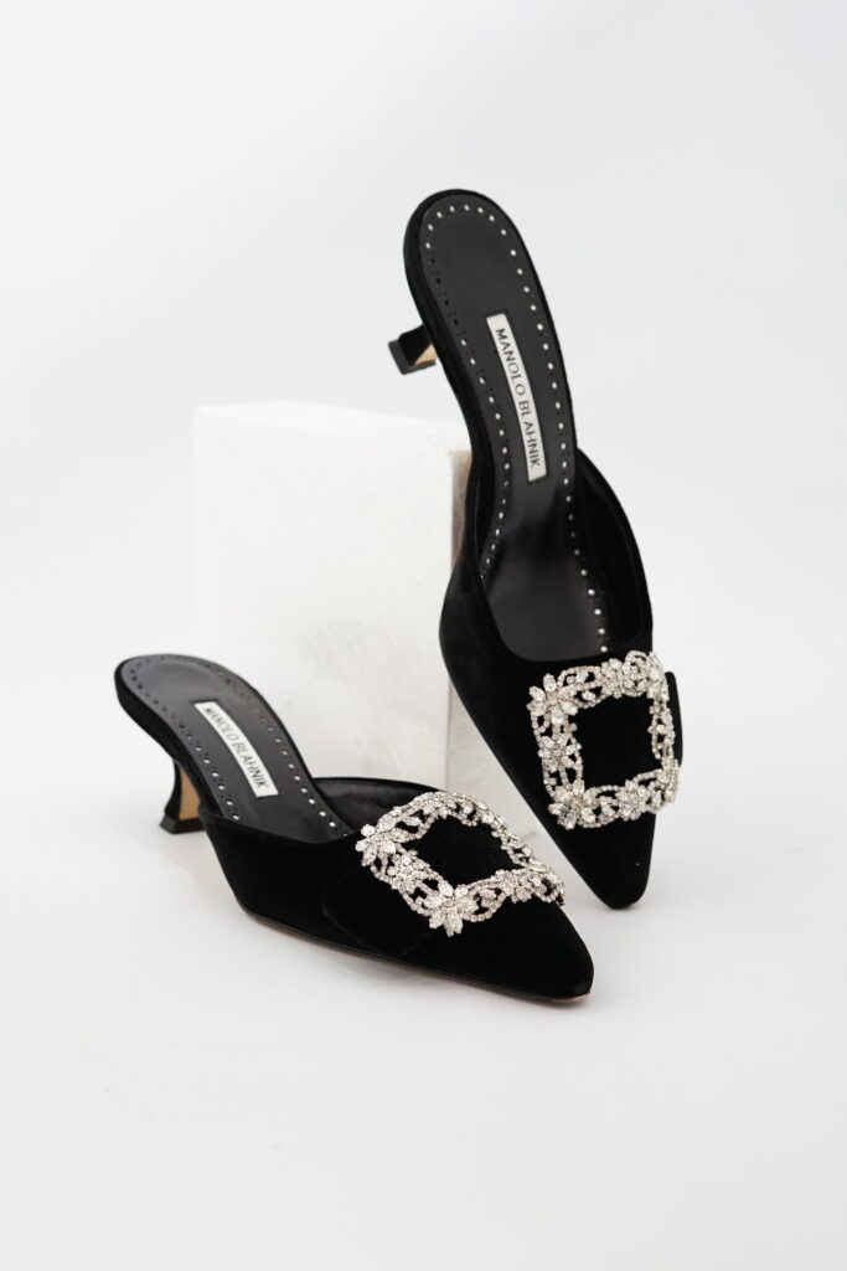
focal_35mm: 50
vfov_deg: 39.6
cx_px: 424
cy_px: 636
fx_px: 1764
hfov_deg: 27.0
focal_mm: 50
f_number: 6.3
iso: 640
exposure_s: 1/15
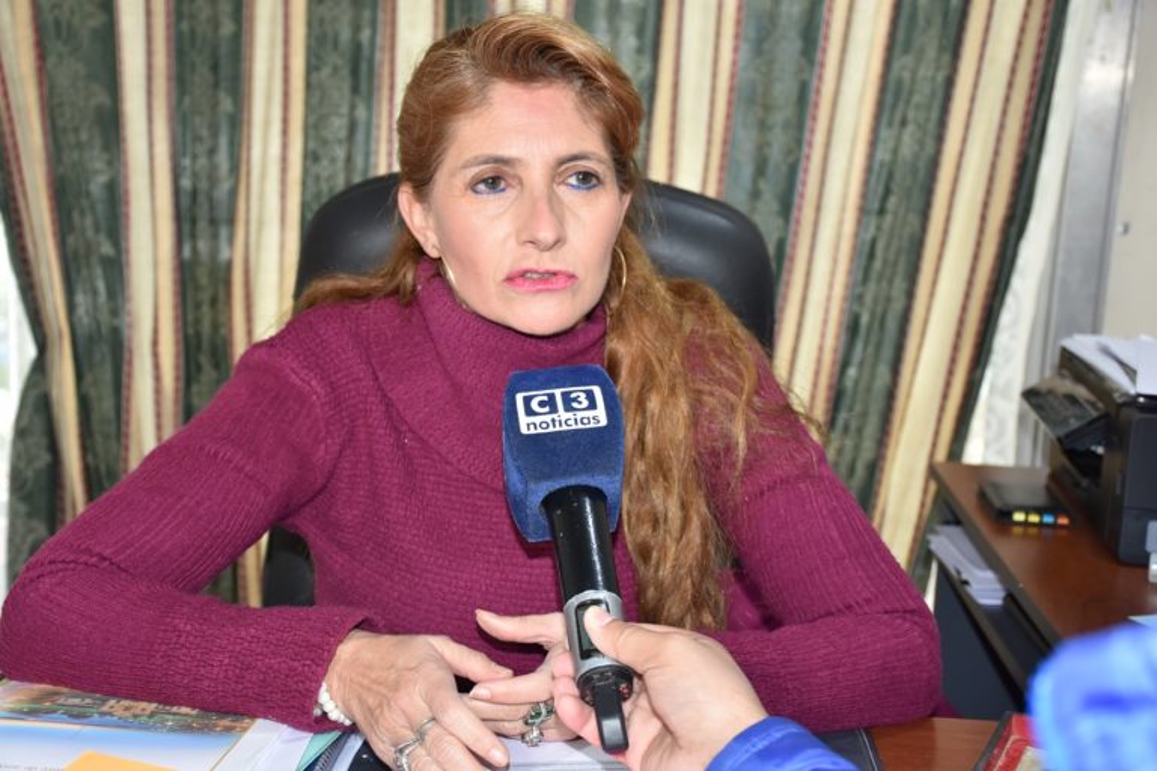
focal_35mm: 51
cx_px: 578
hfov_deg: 38.9
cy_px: 386
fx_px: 1639
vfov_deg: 26.5
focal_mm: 34
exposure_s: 1/60
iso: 500
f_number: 4.2
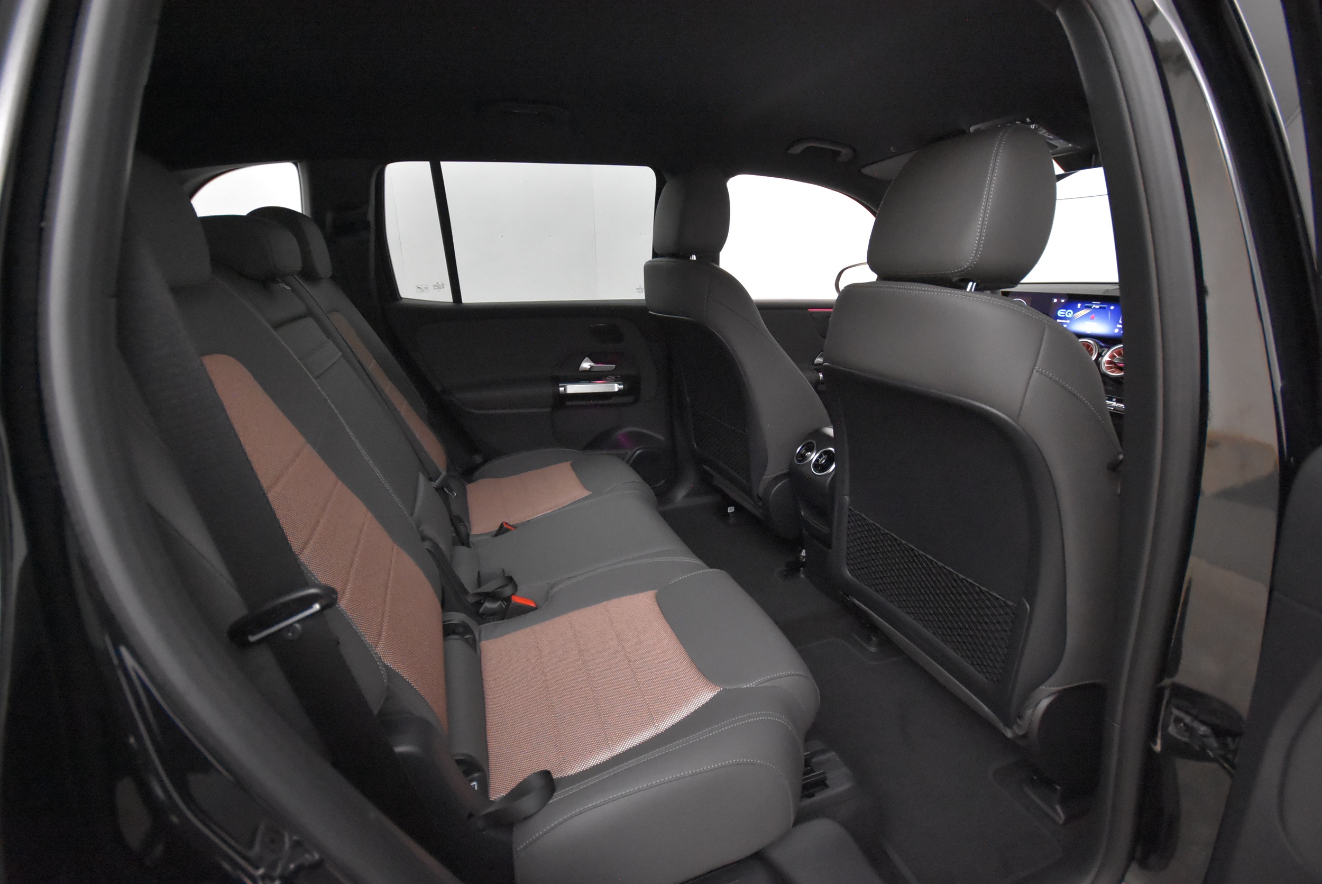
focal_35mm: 15
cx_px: 661
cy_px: 442
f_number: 4
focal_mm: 10
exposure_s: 1/60
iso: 6400
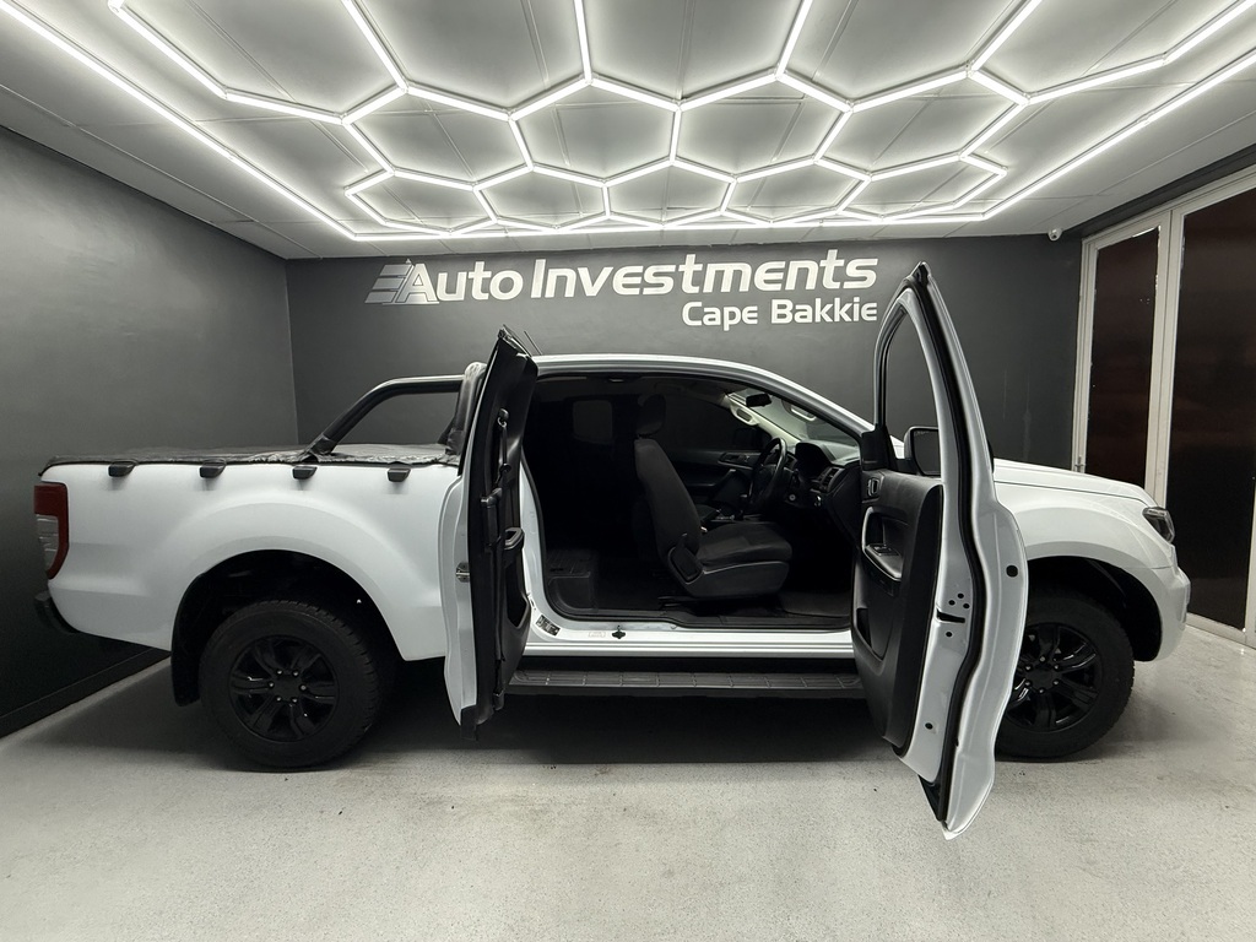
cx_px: 628
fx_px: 508
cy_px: 471
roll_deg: +1.2
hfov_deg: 102.1
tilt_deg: -3.9
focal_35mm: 14
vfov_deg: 85.7
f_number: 2.2
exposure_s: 1/100
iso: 320
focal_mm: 2.22
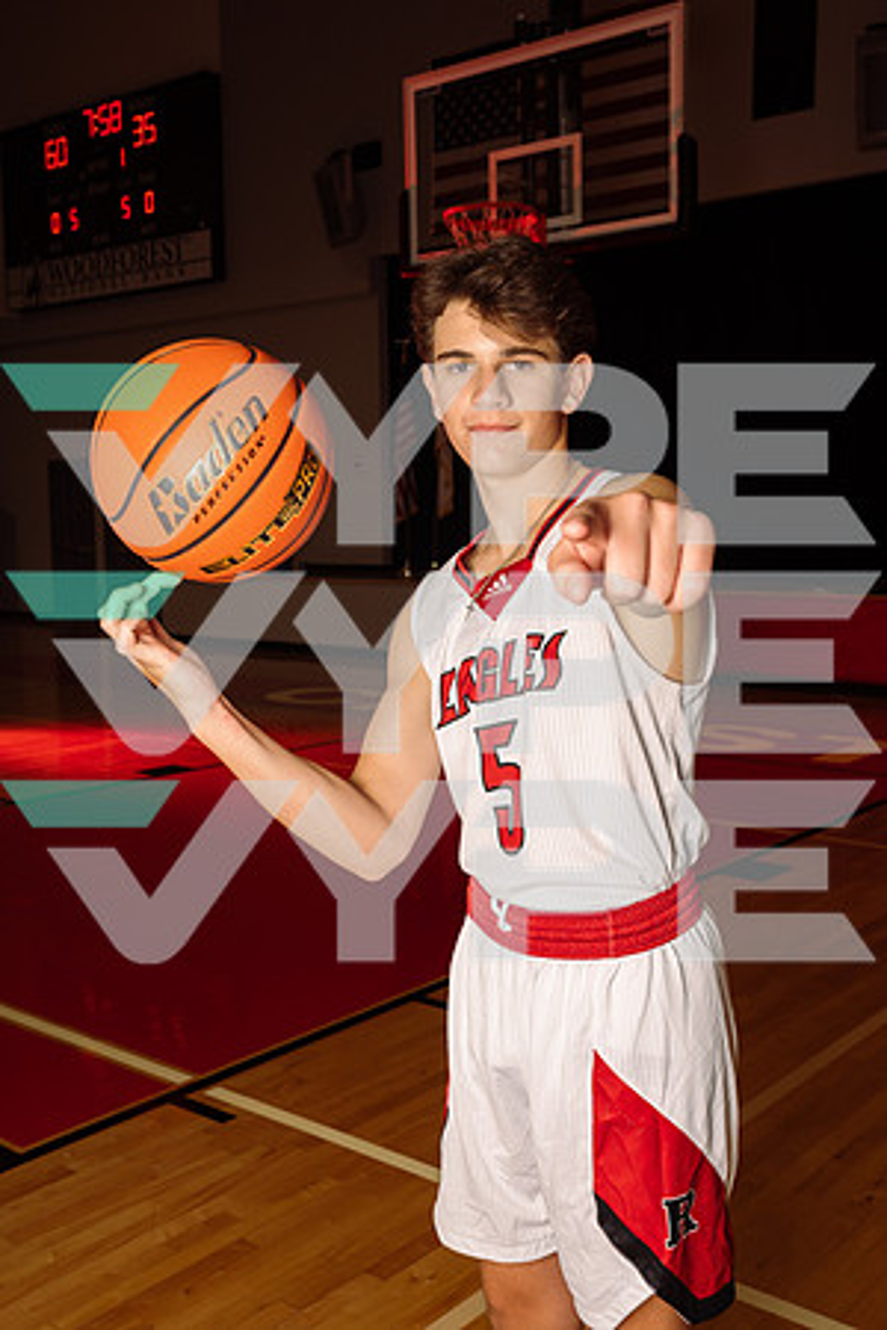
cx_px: 444
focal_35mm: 38
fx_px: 1404
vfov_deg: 50.7
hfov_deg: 35.1
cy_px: 665
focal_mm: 38
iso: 250
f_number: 8
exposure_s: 1/250
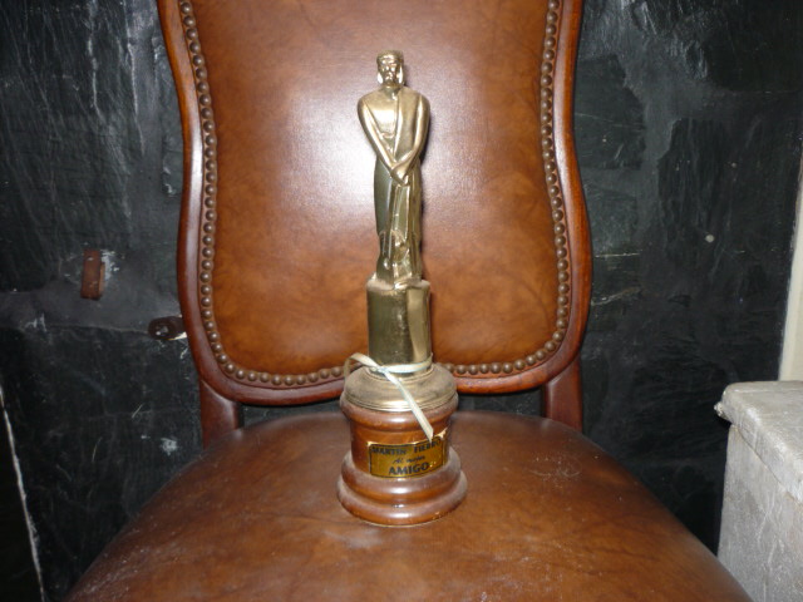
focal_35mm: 32
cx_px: 402
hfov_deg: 56.8
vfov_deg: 44.2
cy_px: 301
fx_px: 742
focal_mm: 5.2
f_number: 3.3
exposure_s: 1/30
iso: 100
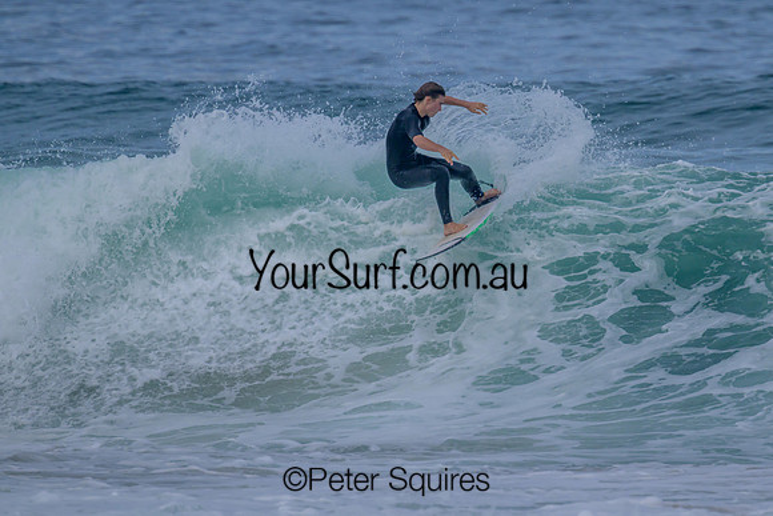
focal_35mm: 1077
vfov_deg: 1.3
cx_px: 519
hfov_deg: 1.9
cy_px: 219
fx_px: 23123
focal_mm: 800
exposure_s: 1/2000
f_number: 11
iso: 500
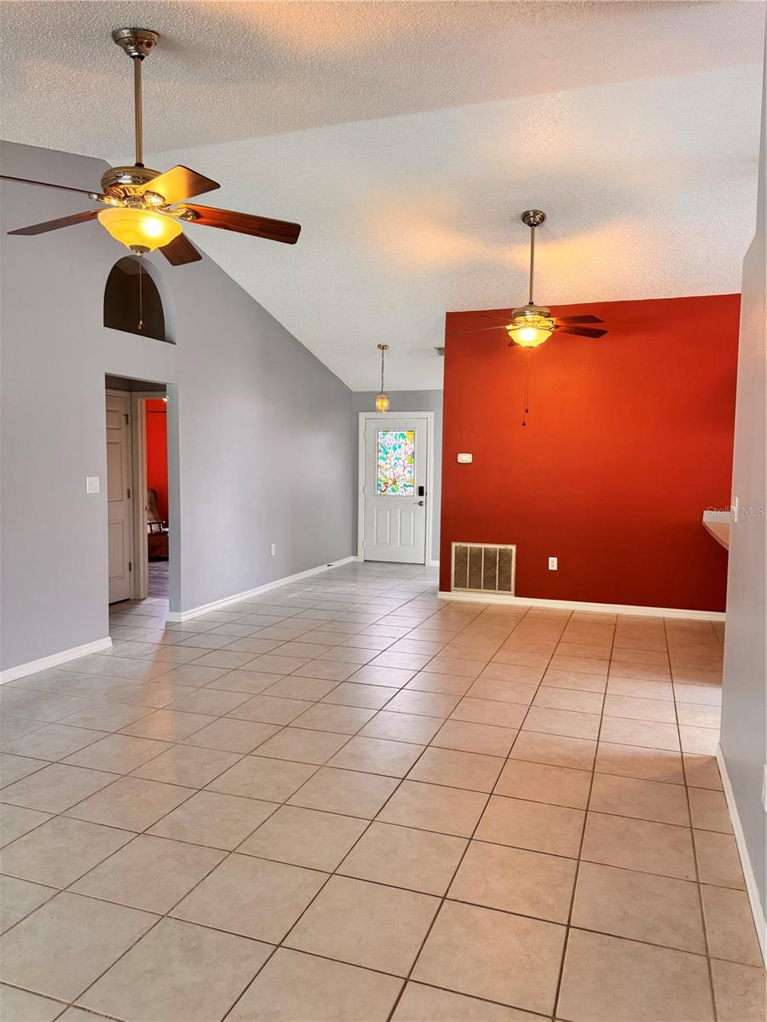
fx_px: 709
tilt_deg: -3.9
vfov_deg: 71.6
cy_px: 511
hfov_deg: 56.8
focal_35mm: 24
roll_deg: +0.0
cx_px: 384
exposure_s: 1/120
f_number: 1.78
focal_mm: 6.76
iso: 200
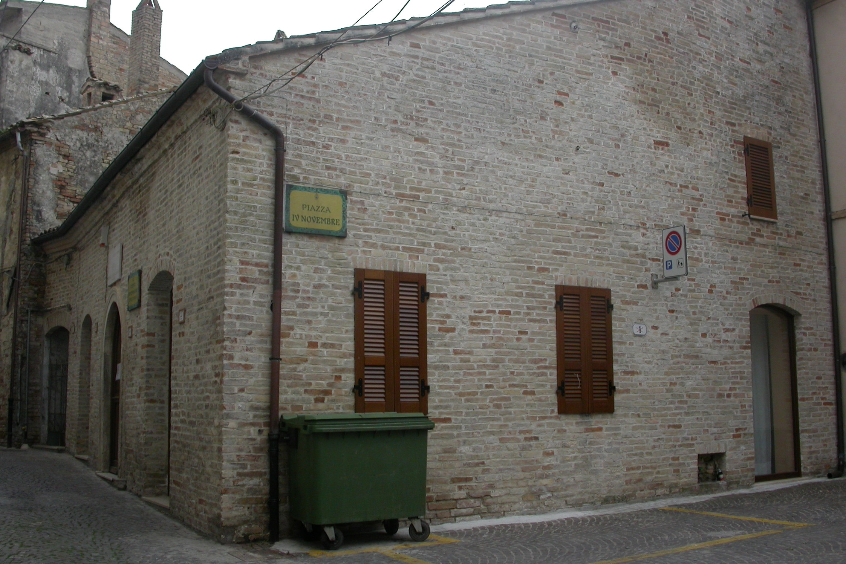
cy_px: 252
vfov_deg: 33.4
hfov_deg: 48.5
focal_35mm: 40
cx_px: 419
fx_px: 940
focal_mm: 7.85
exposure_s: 1/141
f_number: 5.3
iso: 100
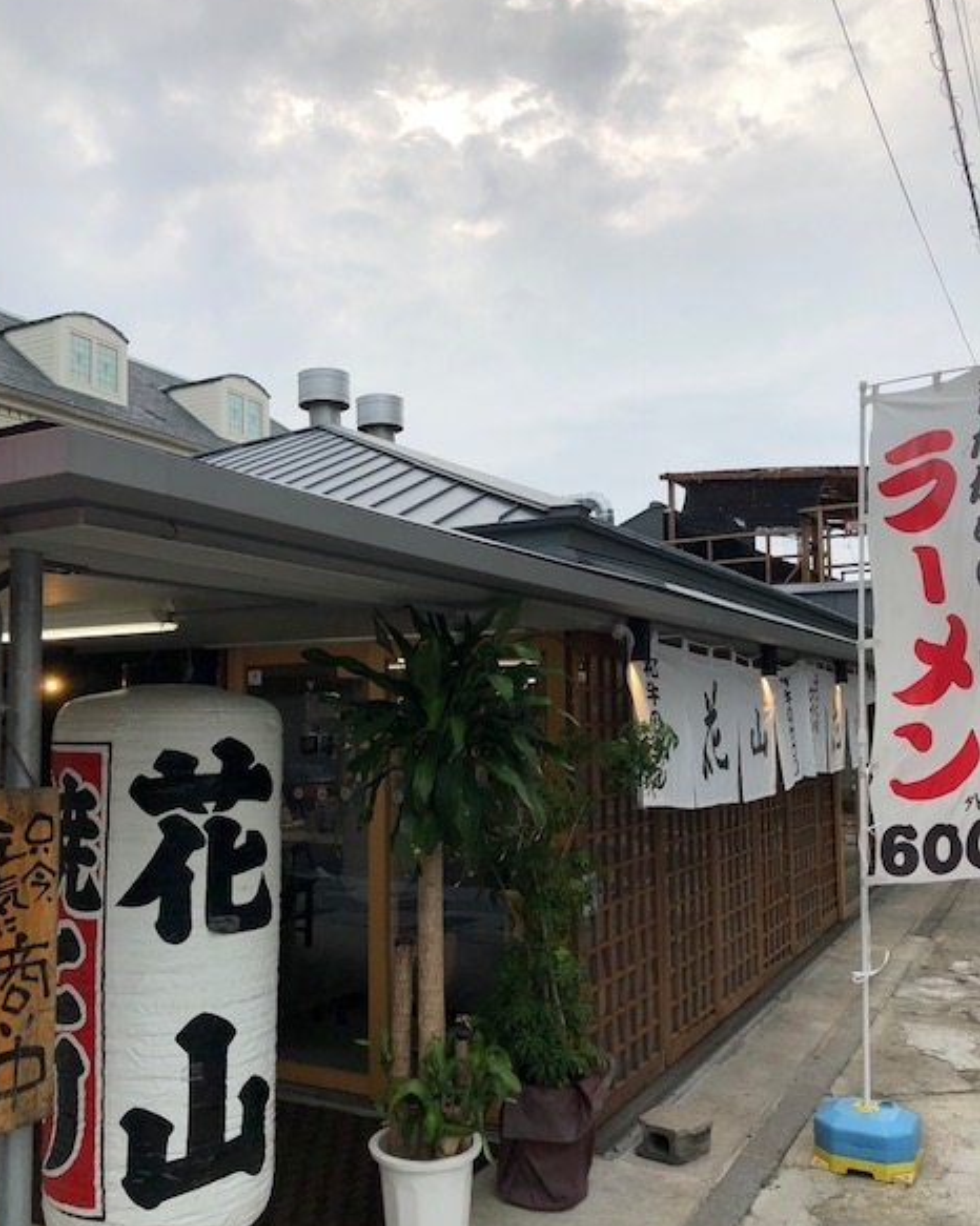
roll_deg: -0.8
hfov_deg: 48.5
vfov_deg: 58.8
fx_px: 1088
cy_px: 641
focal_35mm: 30
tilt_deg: +3.4
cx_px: 477
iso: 20
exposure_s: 1/725
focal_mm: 3.99
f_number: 1.8
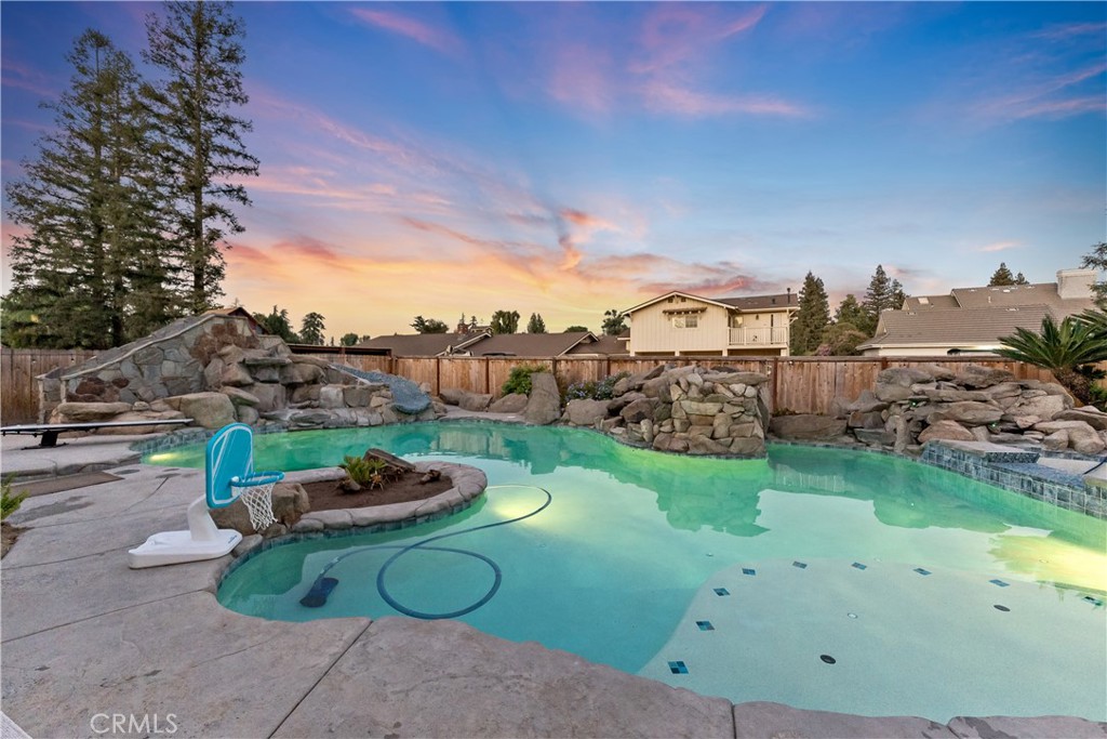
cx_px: 554
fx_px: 431
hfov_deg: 104.2
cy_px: 370
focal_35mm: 14
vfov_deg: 81.2
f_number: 2.8
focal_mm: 14
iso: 3200
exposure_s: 1/160
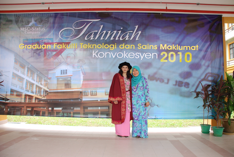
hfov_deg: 67.3
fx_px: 176
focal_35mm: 27
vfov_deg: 48.1
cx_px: 117
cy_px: 78
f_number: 3.5
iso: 250
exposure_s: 1/100
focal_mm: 18
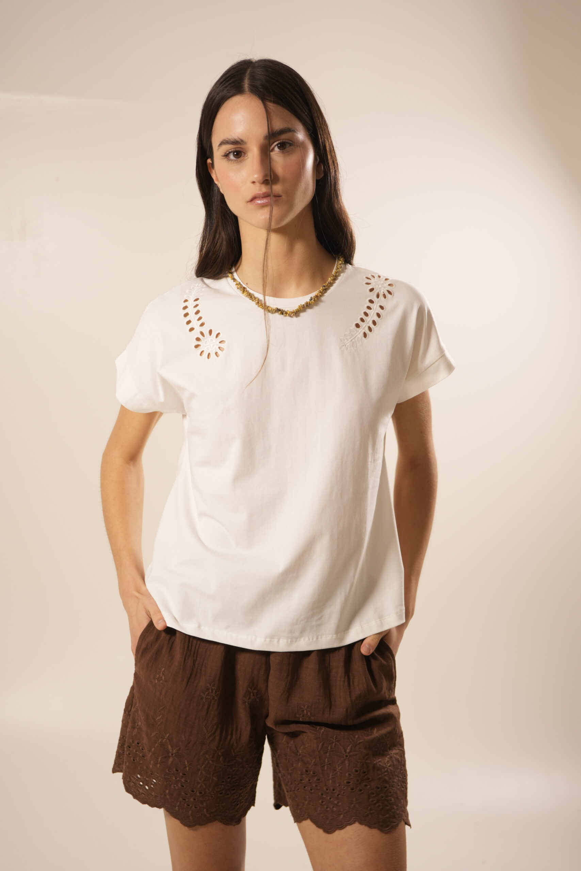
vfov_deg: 39.6
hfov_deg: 27.0
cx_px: 290
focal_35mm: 50
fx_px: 1210
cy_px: 436
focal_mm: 50
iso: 400
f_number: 3.5
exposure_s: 1/50
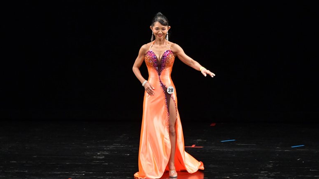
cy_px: 105
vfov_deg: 4.1
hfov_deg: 7.2
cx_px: 159
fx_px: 2538
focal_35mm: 300
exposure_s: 1/400
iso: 3200
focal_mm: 190
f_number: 5.6
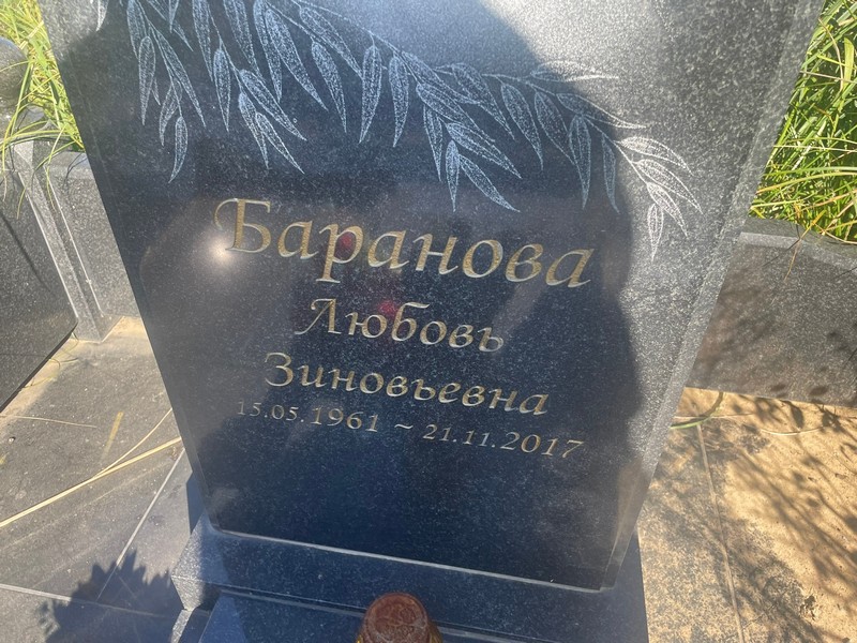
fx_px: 644
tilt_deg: -41.6
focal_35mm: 26
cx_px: 428
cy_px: 322
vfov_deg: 53.1
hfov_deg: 67.3
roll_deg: -1.8
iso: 32
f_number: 1.6
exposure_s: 1/525
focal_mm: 4.2
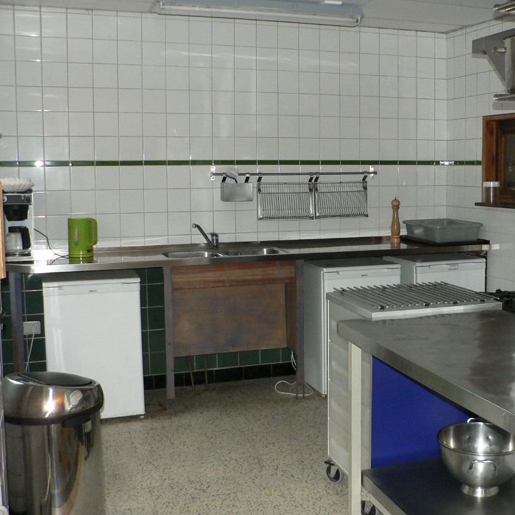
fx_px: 707
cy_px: 258
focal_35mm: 42
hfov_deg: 39.5
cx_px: 347
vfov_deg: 40.0
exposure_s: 1/60
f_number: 2.8
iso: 200
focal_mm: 6
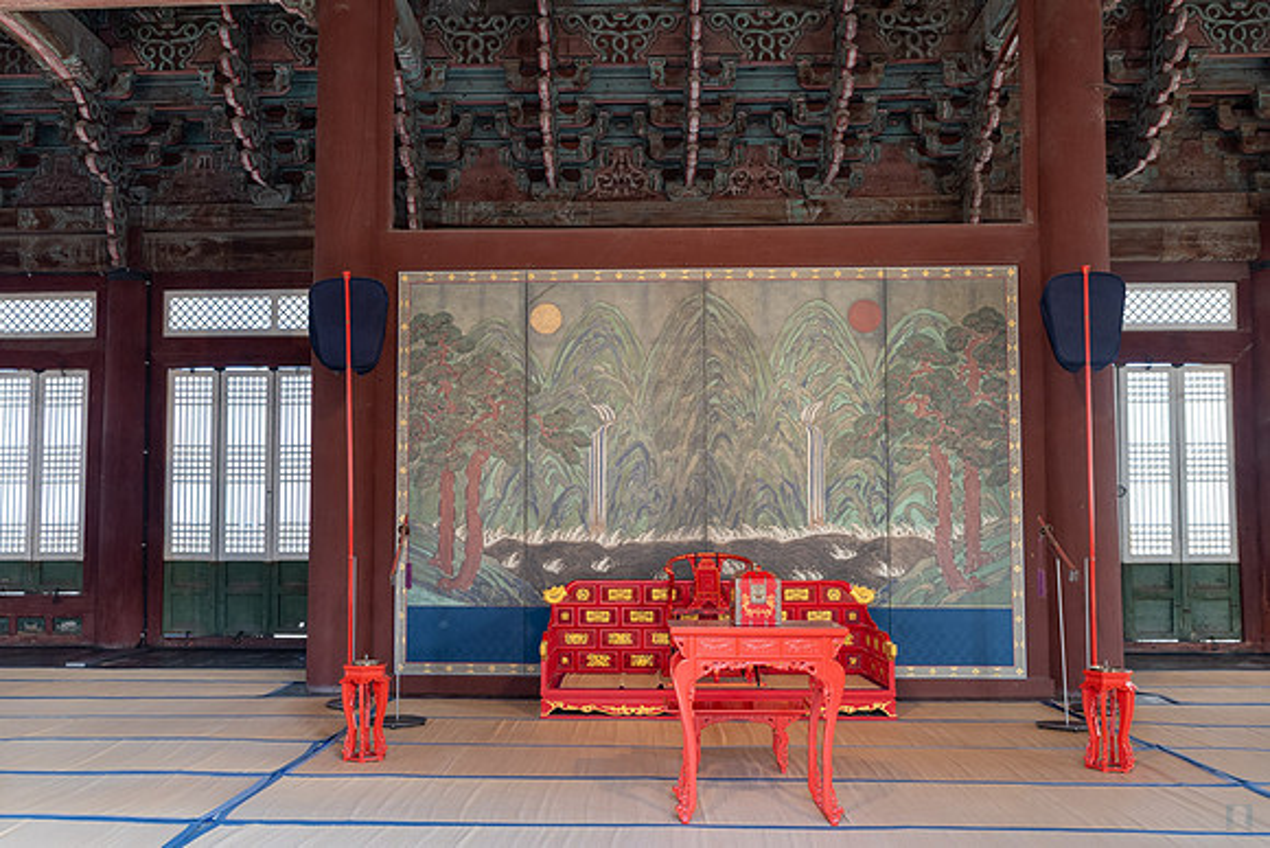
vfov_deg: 38.9
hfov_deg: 55.7
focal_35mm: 34
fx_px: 1201
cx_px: 587
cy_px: 456
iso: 450
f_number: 4
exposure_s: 1/60
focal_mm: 31
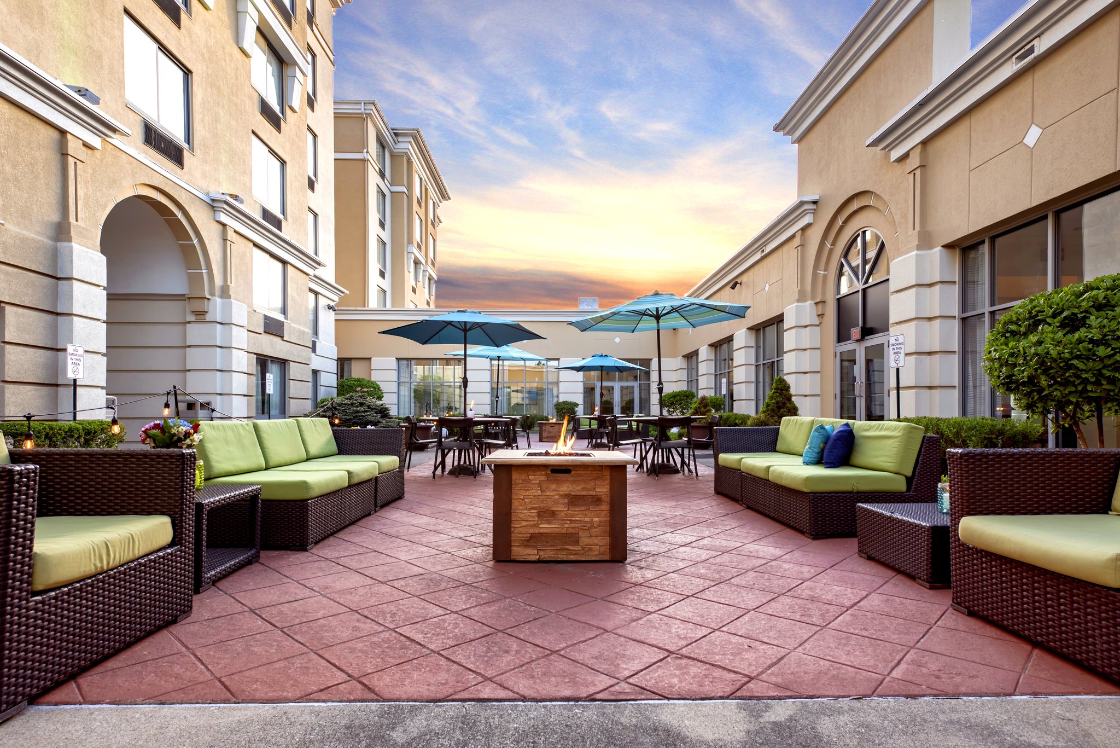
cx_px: 560
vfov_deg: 67.4
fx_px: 560
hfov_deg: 90.0
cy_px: 374
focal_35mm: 18
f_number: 10
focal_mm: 18
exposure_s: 1/20
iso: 200
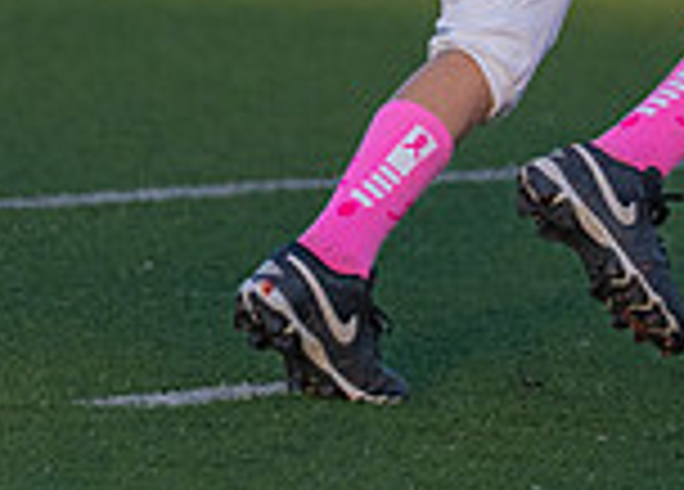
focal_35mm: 1098
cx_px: 652
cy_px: 38
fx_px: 21358
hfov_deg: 1.8
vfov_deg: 1.3
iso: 400
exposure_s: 1/2500
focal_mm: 167
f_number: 2.8
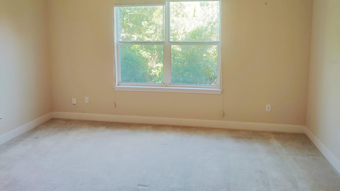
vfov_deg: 42.3
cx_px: 175
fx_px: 243
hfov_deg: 69.8
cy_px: 61
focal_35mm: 27
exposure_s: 1/60
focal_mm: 5.88
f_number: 1.9
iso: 306
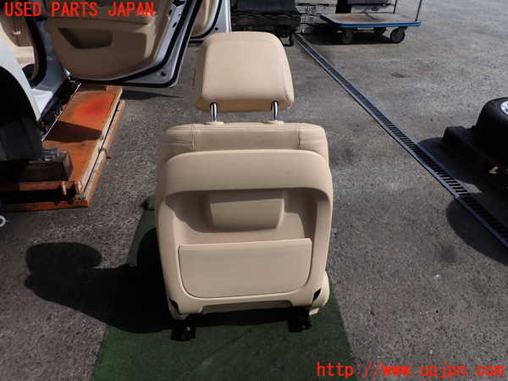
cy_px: 190
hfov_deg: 69.4
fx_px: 367
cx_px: 254
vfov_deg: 54.9
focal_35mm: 25
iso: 100
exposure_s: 1/250
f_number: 8
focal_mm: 4.5
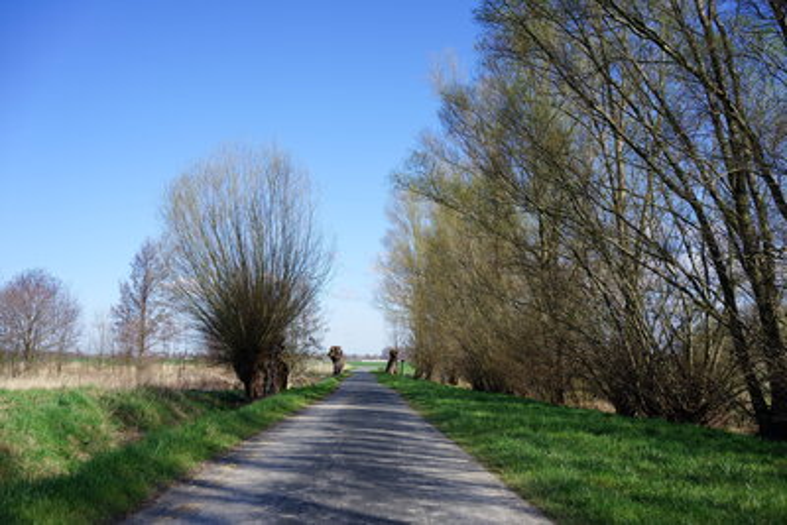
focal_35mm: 35
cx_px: 394
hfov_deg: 54.4
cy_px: 262
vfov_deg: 37.9
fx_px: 765
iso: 100
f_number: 8
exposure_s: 1/250
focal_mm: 35
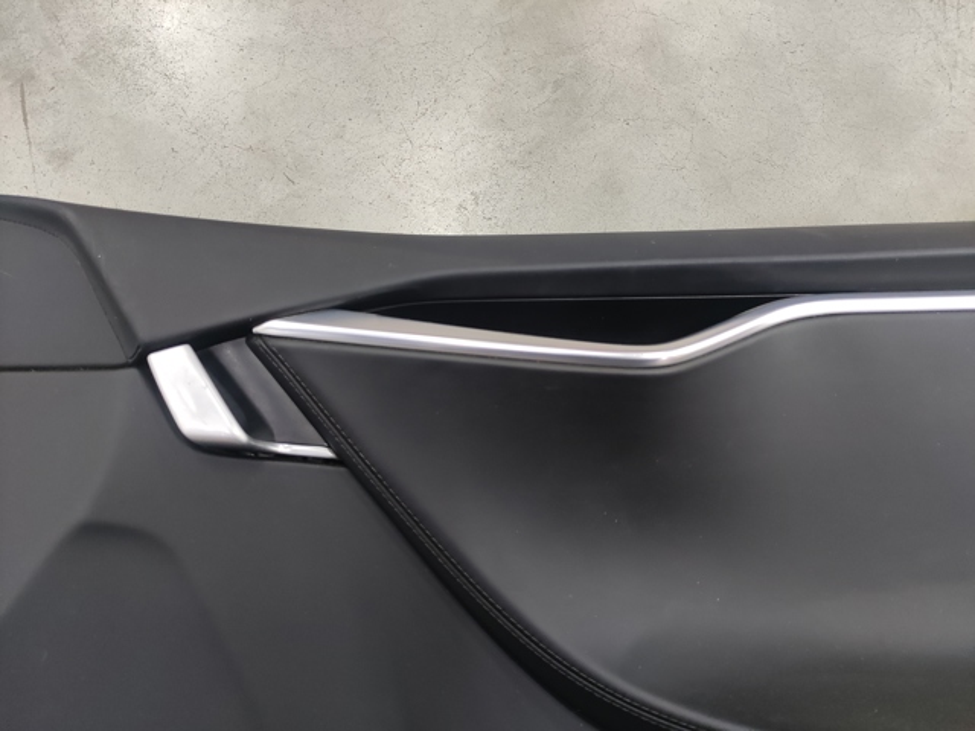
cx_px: 488
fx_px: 704
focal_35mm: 25
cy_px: 366
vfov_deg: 54.9
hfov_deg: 69.4
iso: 644
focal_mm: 5.43
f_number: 1.89
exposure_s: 1/60
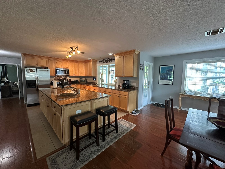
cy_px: 84
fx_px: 91
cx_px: 112
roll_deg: -0.6
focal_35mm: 14
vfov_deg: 85.7
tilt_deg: -4.8
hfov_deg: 102.1
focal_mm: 2.22
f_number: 2.2
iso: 500
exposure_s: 1/60
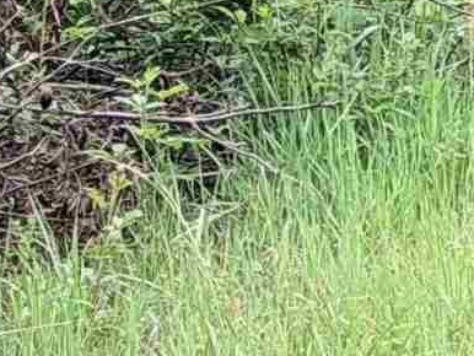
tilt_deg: +2.4
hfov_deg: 4.9
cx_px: 1535
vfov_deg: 3.8
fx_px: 5234
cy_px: -606
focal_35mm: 382
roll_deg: +0.7
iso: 64
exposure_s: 1/259
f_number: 1.78
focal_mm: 6.76
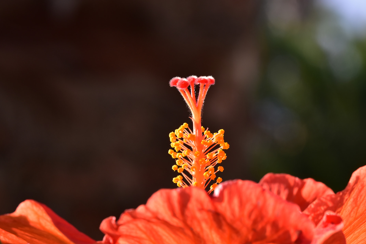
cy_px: 118
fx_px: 1764
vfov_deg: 7.9
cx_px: 186
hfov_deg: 11.8
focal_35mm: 174
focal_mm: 105
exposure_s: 1/200
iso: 400
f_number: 14
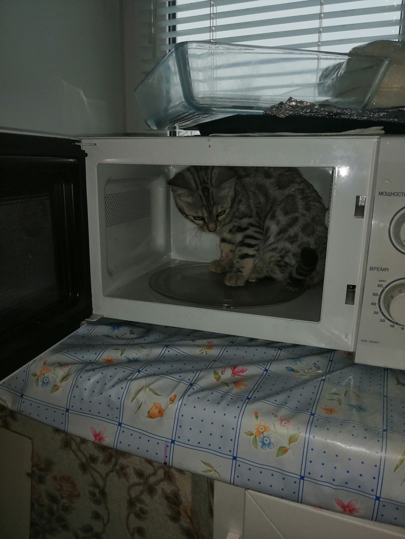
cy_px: 270
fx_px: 421
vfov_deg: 65.3
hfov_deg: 51.4
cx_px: 202
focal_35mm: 27
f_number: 1.8
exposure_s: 1/100
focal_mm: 3.96
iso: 50
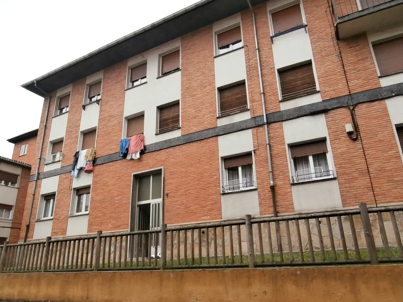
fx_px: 291
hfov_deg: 69.4
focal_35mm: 25
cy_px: 154
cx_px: 194
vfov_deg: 54.9
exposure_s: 1/1000
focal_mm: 4.2
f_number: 3
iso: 100
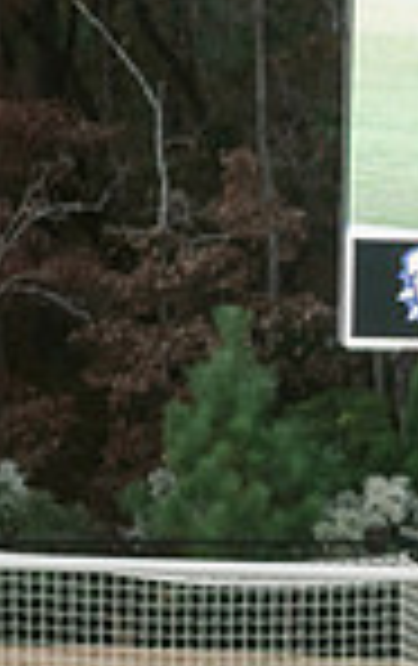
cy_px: 785
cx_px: 1294
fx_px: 14471
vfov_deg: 2.6
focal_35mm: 797
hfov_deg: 1.6
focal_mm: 200
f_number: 2.8
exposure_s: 1/800
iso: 1600
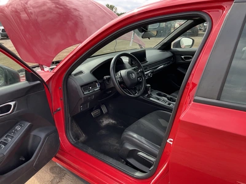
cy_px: 92
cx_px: 123
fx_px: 206
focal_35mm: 29
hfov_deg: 61.7
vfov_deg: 48.2
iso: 25
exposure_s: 1/327
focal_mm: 3
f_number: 1.8
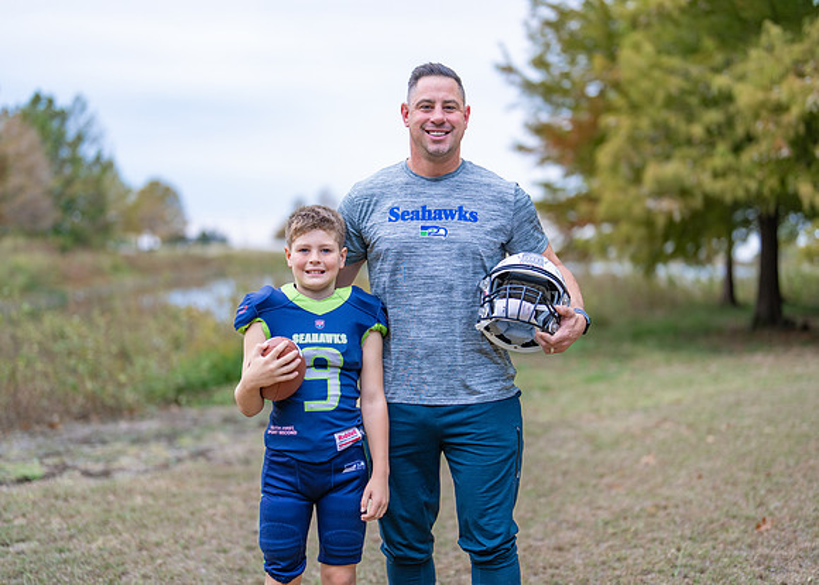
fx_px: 1218
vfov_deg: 27.0
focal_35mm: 52
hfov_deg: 37.2
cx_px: 410
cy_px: 292
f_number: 1.2
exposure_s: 1/500
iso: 100
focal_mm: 50
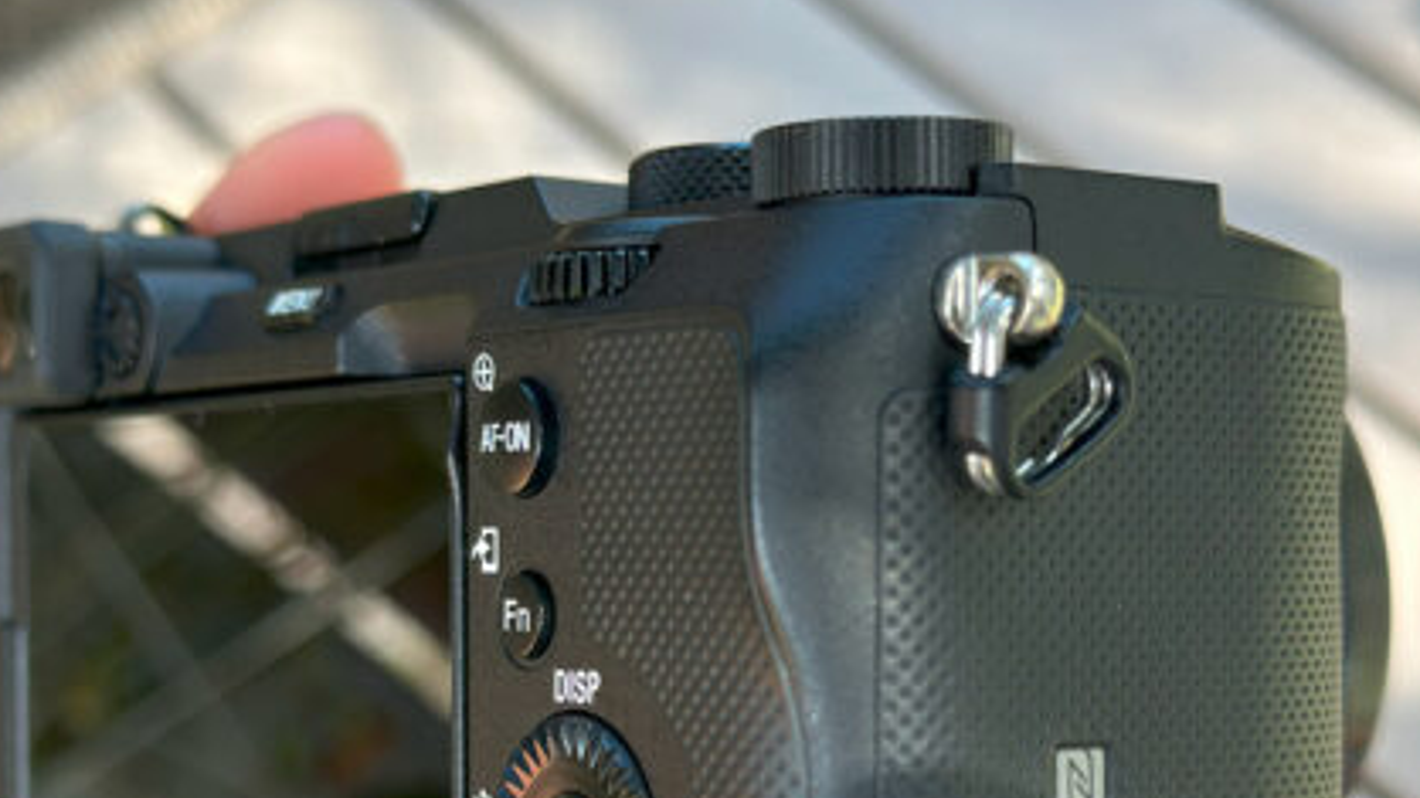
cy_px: 638
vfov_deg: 17.1
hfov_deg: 30.2
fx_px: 2635
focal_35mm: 70
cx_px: 683
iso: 80
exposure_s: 1/308
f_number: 1.78
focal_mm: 6.86
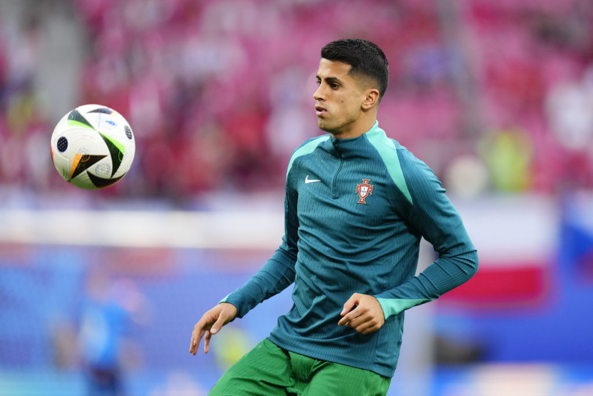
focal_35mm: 400
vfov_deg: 3.4
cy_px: 198
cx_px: 296
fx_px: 6589
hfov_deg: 5.2
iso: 1600
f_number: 2.8
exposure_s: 1/1000
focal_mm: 400
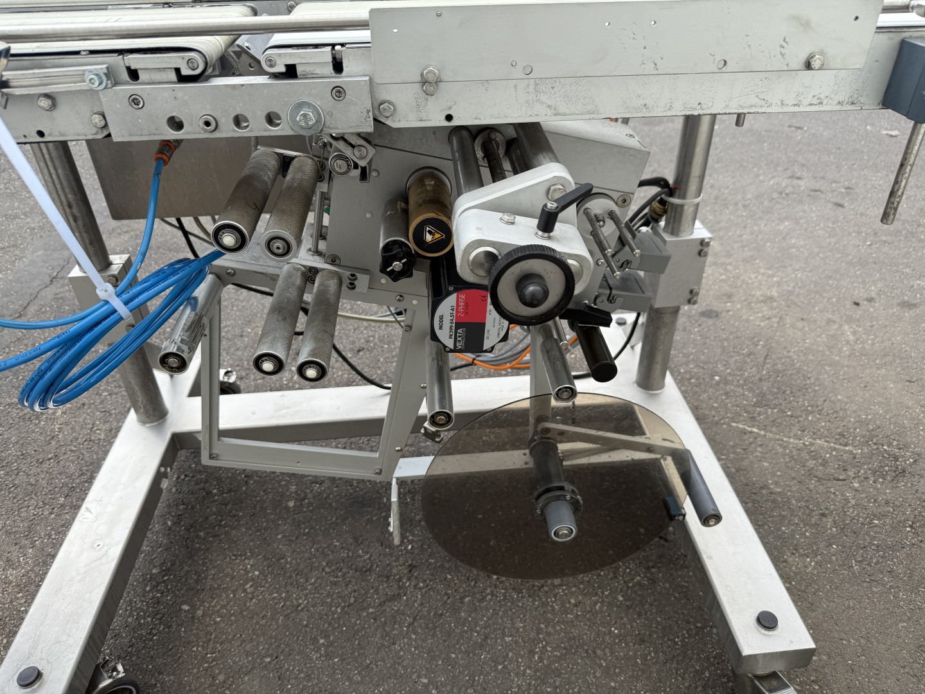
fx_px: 641
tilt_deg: -34.1
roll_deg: +1.3
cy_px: 347
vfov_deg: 56.8
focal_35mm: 24
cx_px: 462
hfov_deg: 71.6
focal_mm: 6.76
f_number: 1.78
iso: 80
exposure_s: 1/1553
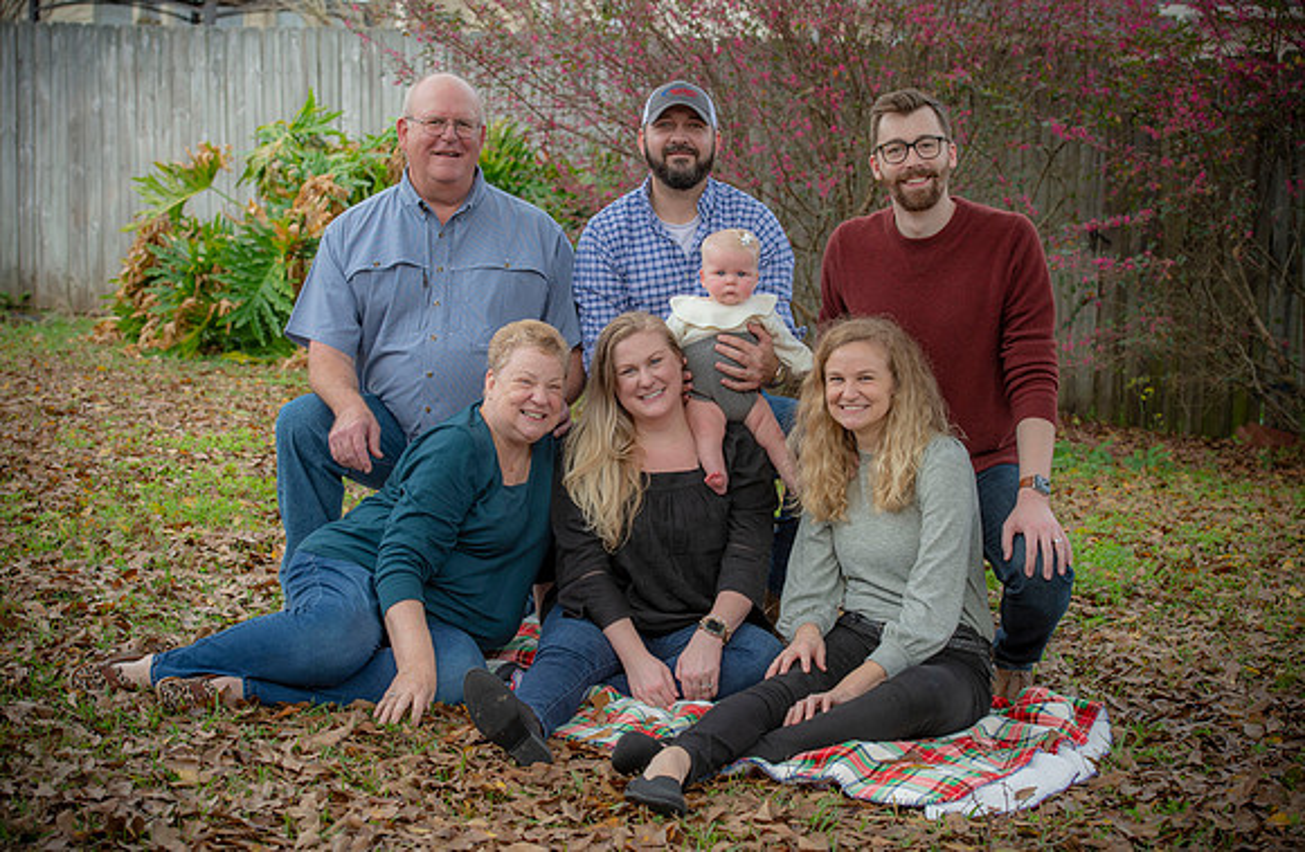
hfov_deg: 28.8
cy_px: 420
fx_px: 2541
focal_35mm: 71
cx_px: 653
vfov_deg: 19.0
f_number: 5.6
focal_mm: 70
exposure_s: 1/200
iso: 160
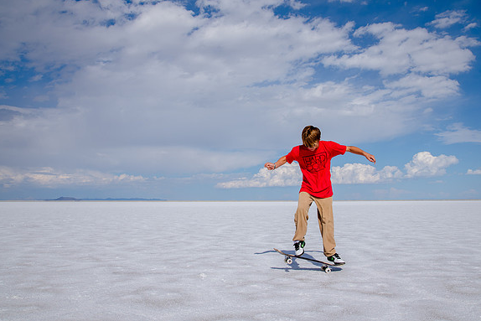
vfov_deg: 40.0
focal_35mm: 33
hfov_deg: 57.2
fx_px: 441
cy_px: 160
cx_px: 257
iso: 250
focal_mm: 30
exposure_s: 1/1250
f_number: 10
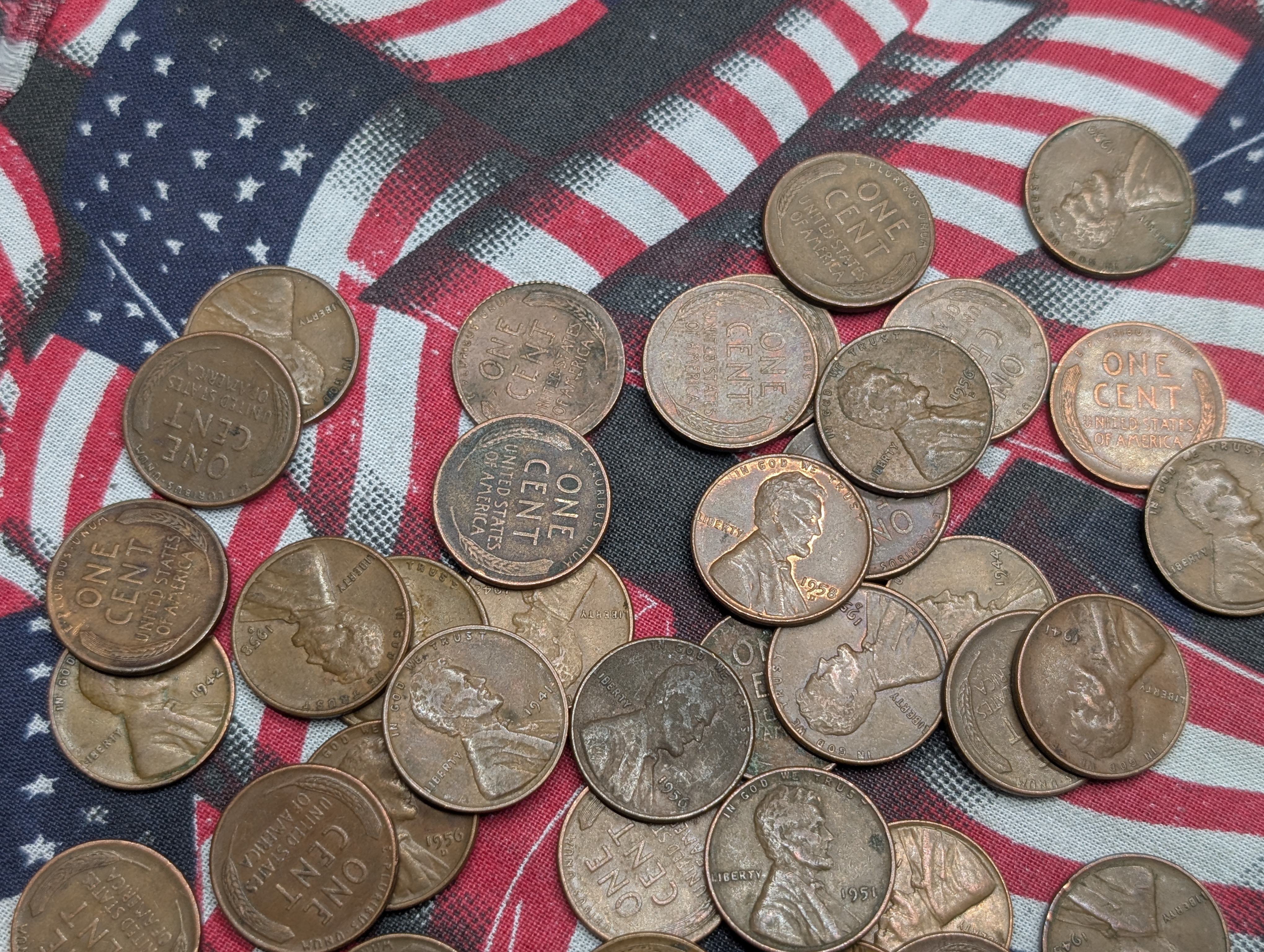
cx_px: 632
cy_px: 476
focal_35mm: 49
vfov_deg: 29.7
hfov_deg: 38.9
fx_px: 1792
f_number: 1.68
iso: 49
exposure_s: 1/70.6
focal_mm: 6.9
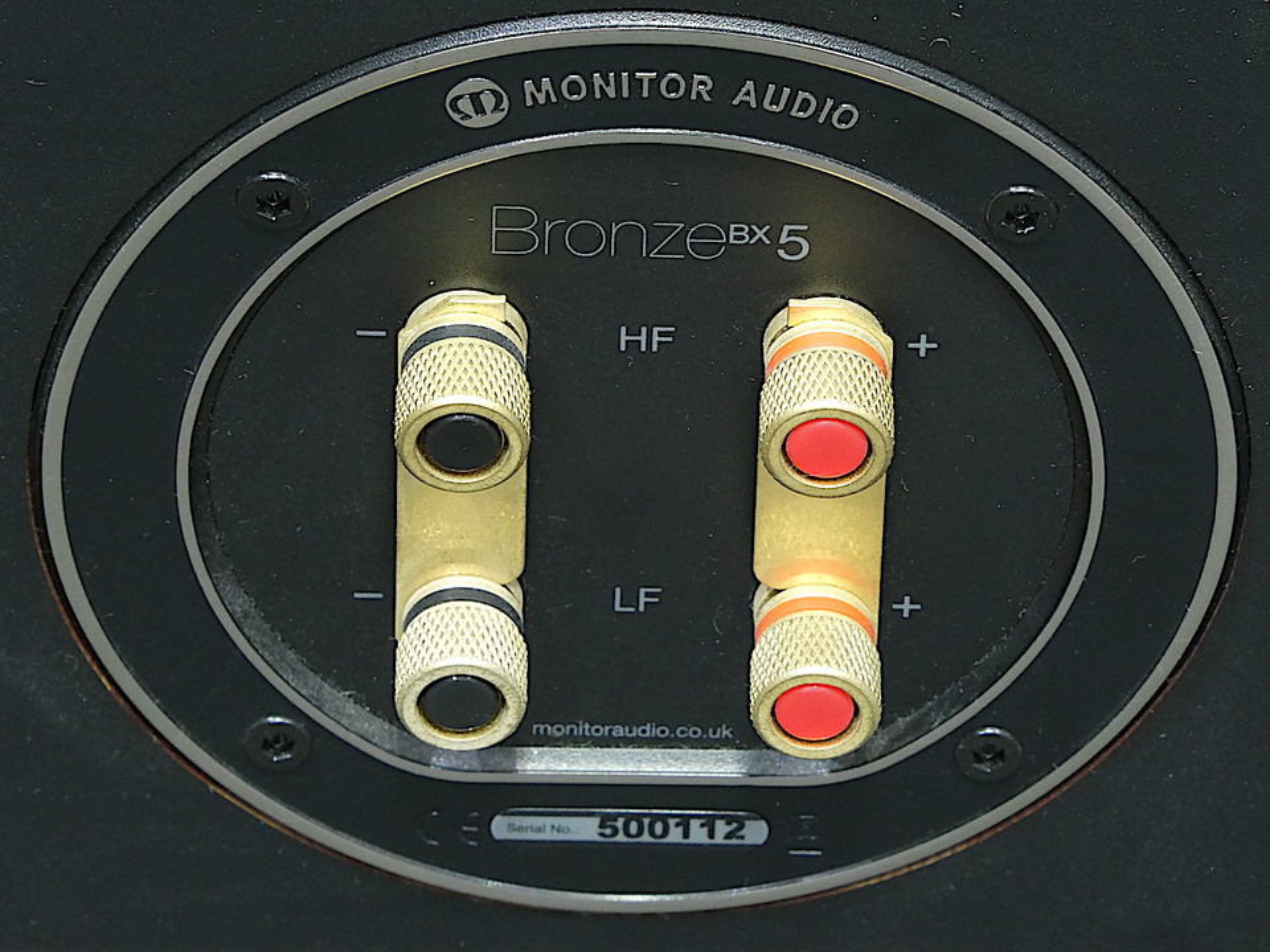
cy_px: 476
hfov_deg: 7.9
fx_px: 9172
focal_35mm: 250
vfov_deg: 5.9
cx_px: 635
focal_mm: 44.8
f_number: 5.6
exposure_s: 1/1.6
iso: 400
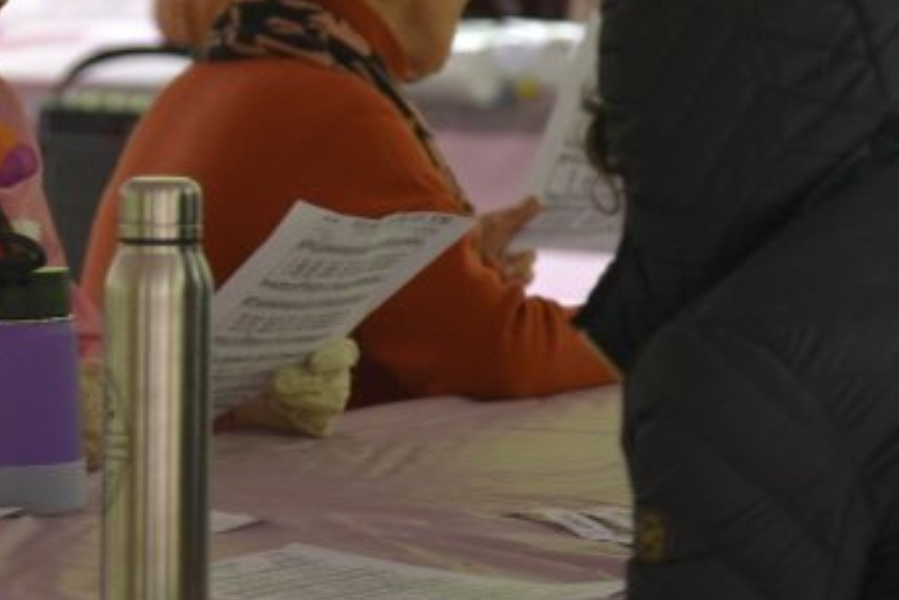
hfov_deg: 7.9
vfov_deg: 5.3
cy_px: 0
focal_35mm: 259
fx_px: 6470
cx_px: -37
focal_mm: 110
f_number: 4
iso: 400
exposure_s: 1/60
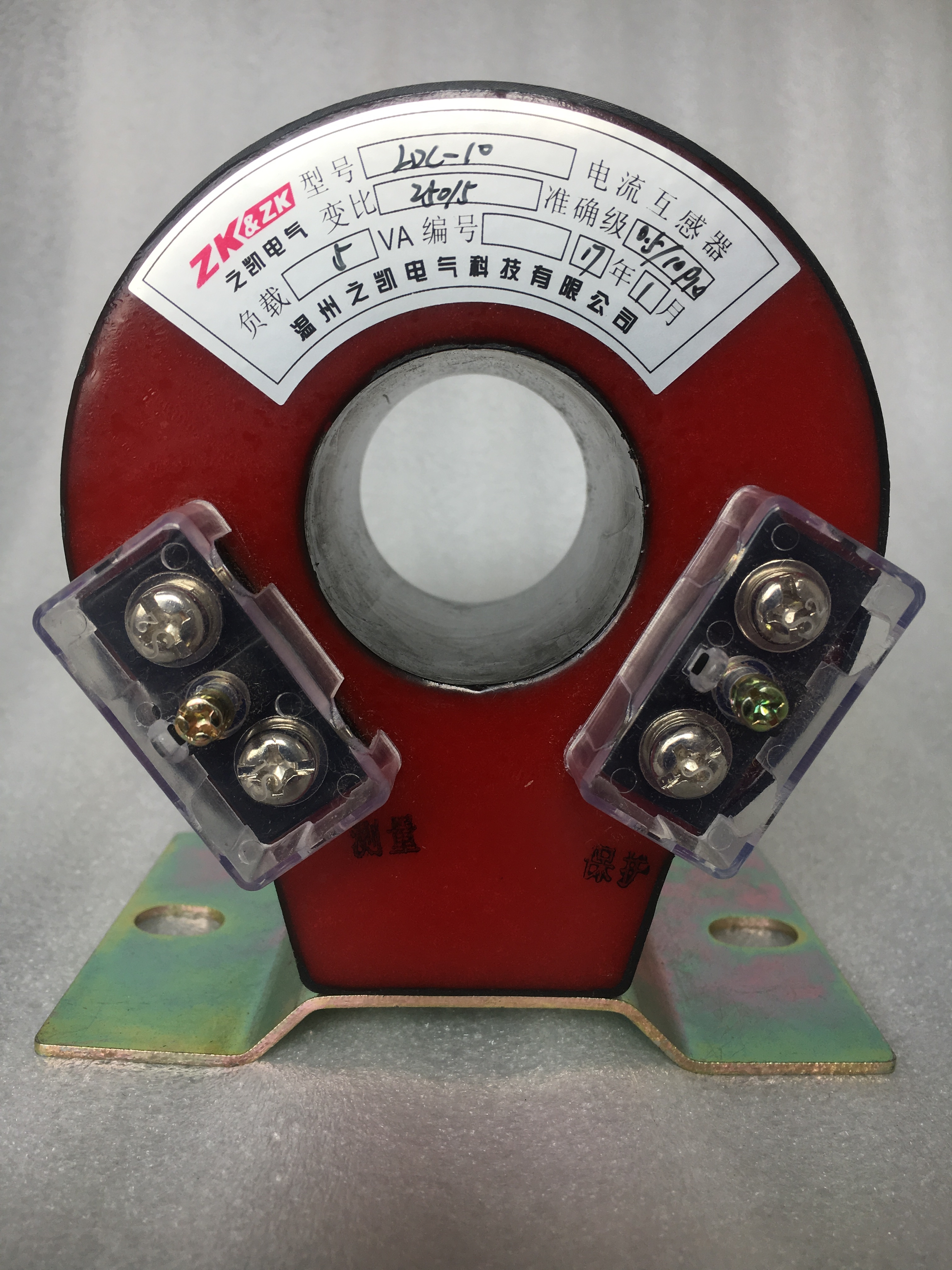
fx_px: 1063
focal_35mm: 29
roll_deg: -0.9
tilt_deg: -12.3
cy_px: 635
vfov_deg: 61.7
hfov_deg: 48.2
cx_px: 476
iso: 25
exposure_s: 1/375
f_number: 2.2
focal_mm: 4.15
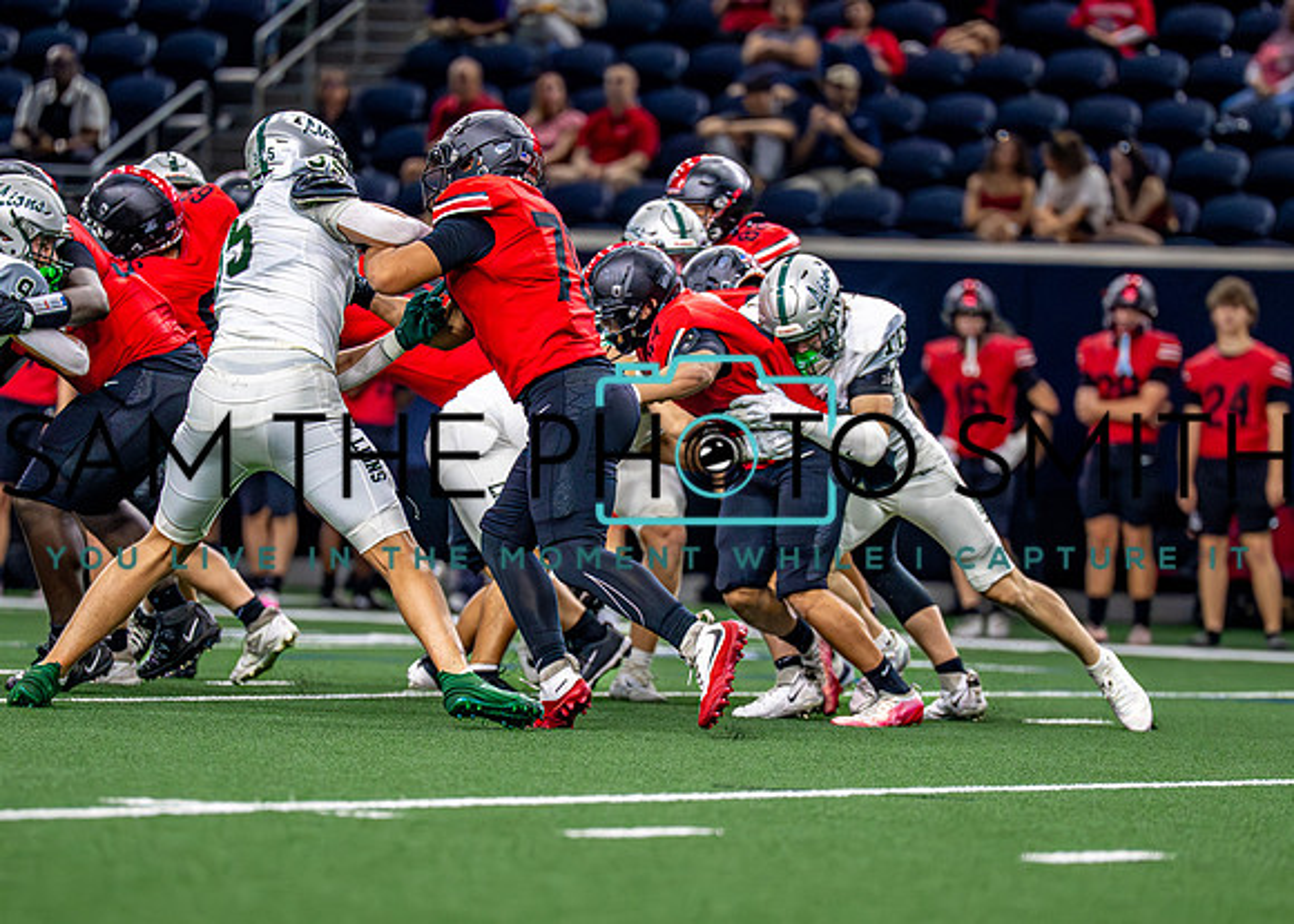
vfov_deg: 4.6
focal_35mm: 314
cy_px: 563
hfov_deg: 6.4
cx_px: 672
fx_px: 11522
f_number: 2.8
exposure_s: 1/2000
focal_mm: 200
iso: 5000
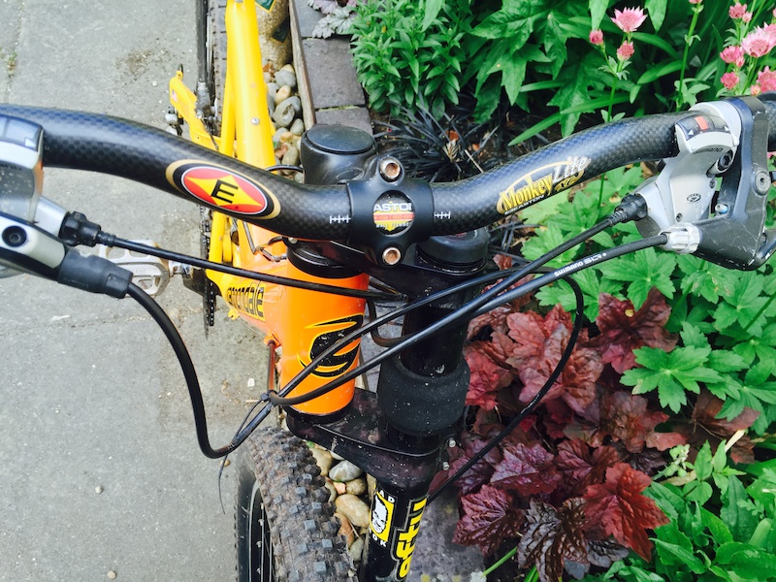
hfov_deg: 61.7
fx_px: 650
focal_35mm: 29
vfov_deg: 48.2
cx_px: 388
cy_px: 291
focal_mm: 4.15
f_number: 2.2
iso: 32
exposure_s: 1/120
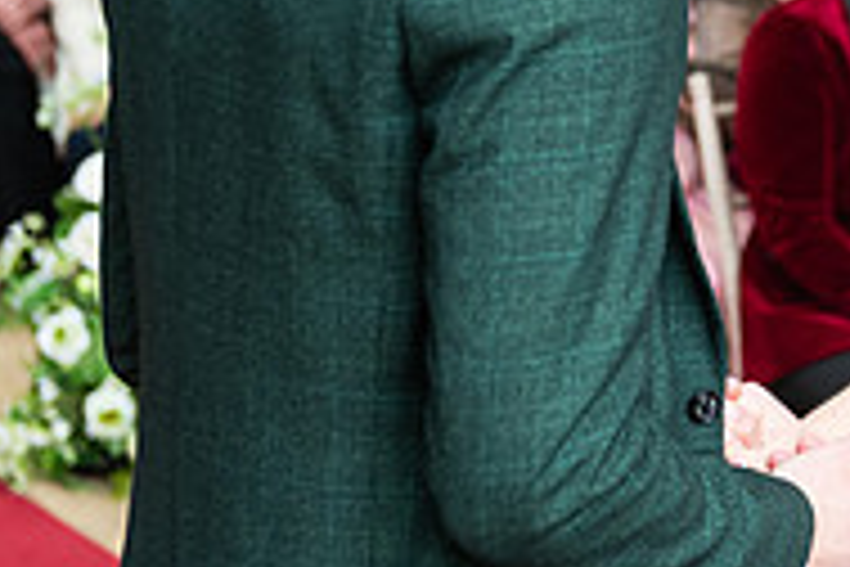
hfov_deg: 13.7
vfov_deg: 9.3
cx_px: 899
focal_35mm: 147
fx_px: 3471
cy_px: -29
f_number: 3.5
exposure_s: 1/200
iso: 400
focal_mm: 48
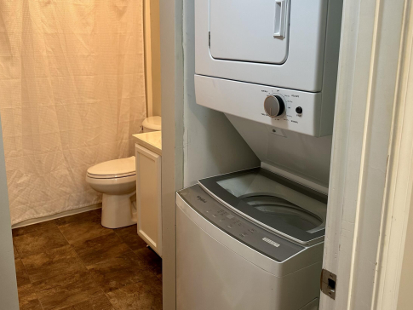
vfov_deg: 42.7
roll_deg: +0.6
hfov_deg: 55.1
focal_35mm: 33
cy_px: 122
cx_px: 178
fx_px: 394
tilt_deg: -12.0
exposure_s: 1/60
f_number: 1.78
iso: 125
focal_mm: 6.86
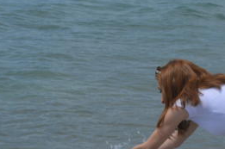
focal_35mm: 127
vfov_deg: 10.7
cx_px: 17
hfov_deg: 15.9
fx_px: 792
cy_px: 98
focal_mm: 32
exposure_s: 1/320
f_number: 9
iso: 100
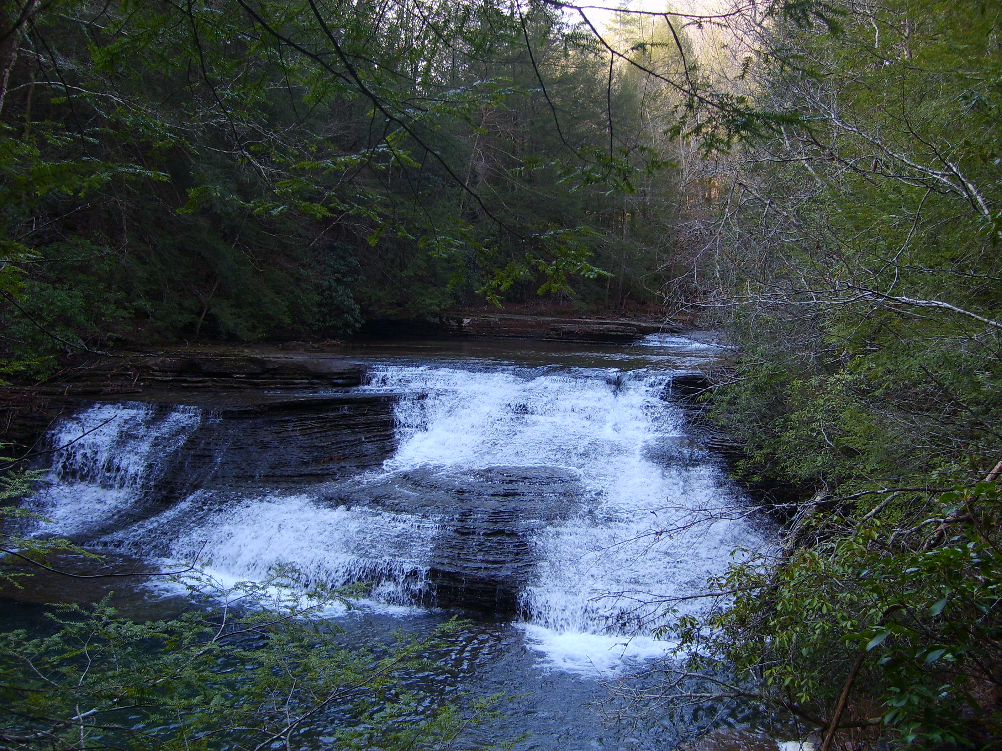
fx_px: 1013
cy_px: 376
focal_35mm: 35
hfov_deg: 52.6
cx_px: 501
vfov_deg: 40.7
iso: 50
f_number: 2.8
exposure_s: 1/90
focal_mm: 5.8
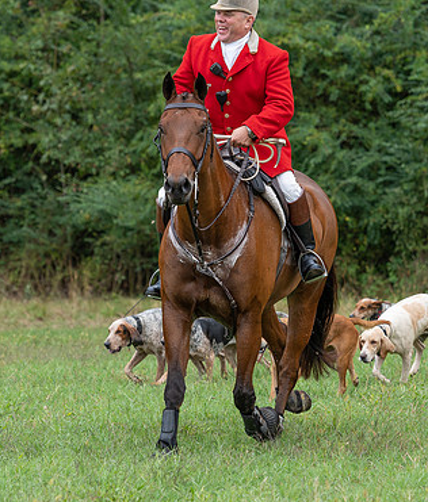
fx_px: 4683
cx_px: 255
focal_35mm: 307
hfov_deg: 5.2
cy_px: 234
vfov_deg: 6.1
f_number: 4
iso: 320
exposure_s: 1/500
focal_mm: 160
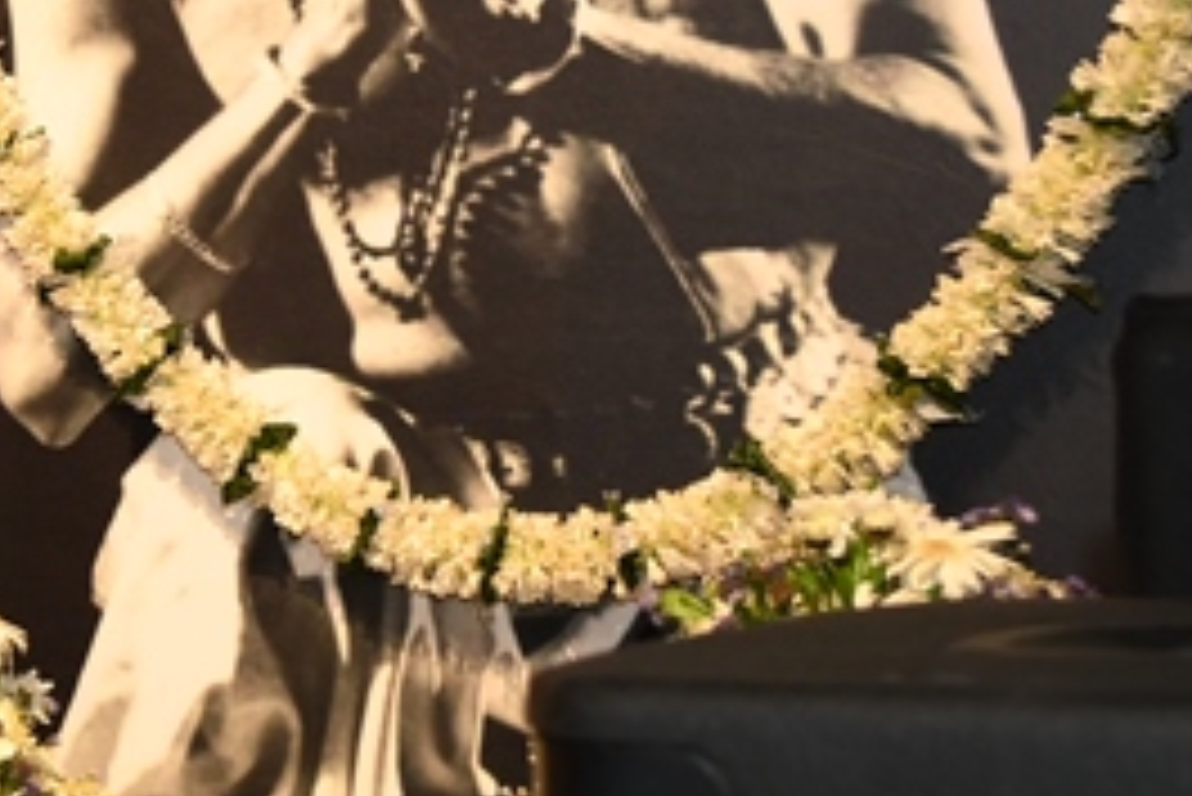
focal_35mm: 116
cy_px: 277
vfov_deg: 11.8
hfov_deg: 15.0
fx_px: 3843
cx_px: -1030
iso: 1600
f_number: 5.6
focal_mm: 30
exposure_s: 1/200
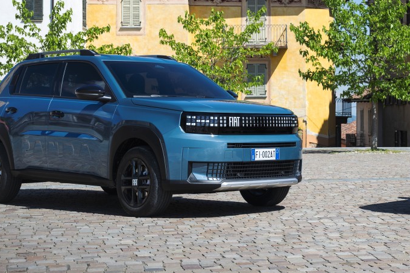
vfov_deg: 16.7
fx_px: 922
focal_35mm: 81
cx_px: 364
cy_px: 56
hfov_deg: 24.4
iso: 64
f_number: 5
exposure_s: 1/640
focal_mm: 34
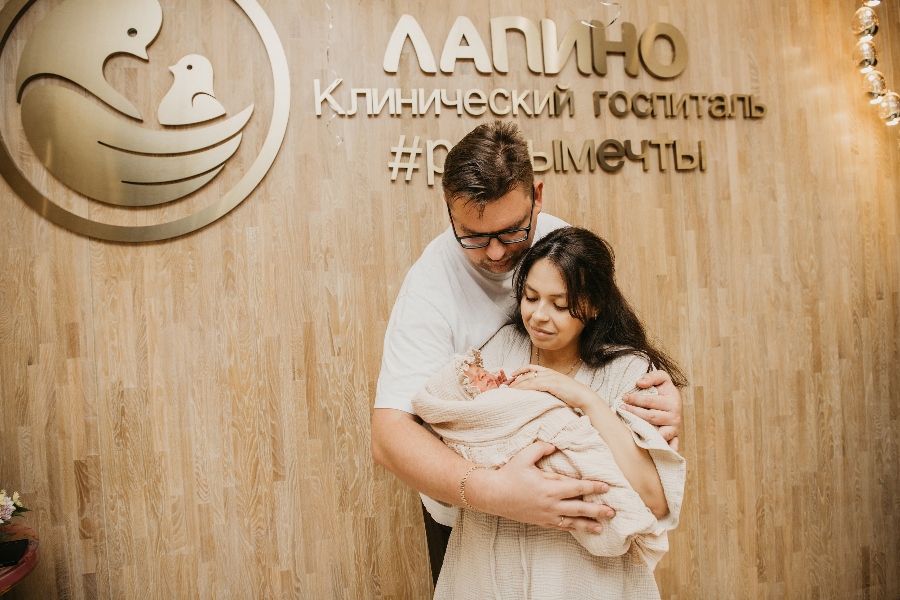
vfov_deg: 52.4
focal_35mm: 24
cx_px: 457
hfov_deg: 72.9
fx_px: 609
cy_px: 302
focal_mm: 24
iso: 200
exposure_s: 1/160
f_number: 4
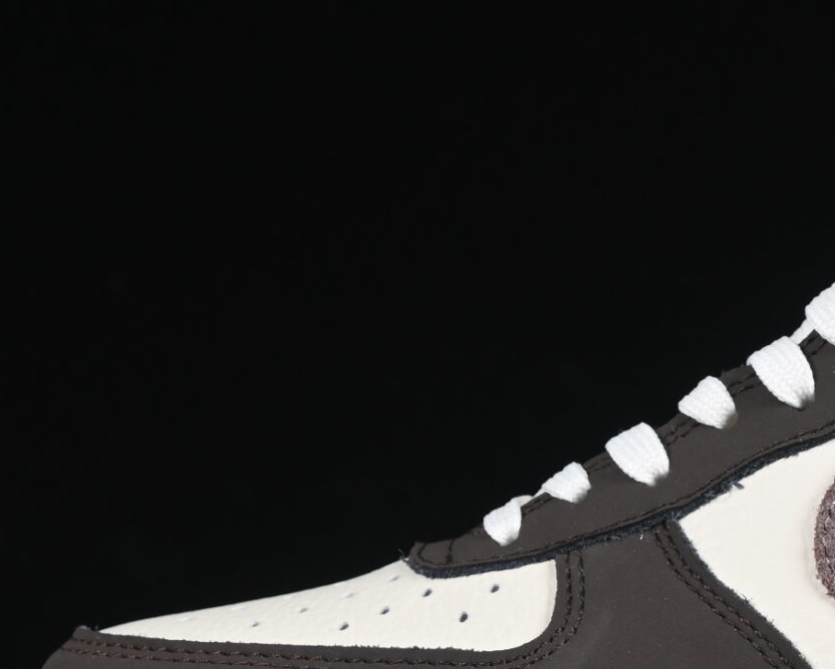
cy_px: 441
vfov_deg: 7.2
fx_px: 5315
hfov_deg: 8.9
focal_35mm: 215
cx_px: 881
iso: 160
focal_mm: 50
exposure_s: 1/60
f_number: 7.1
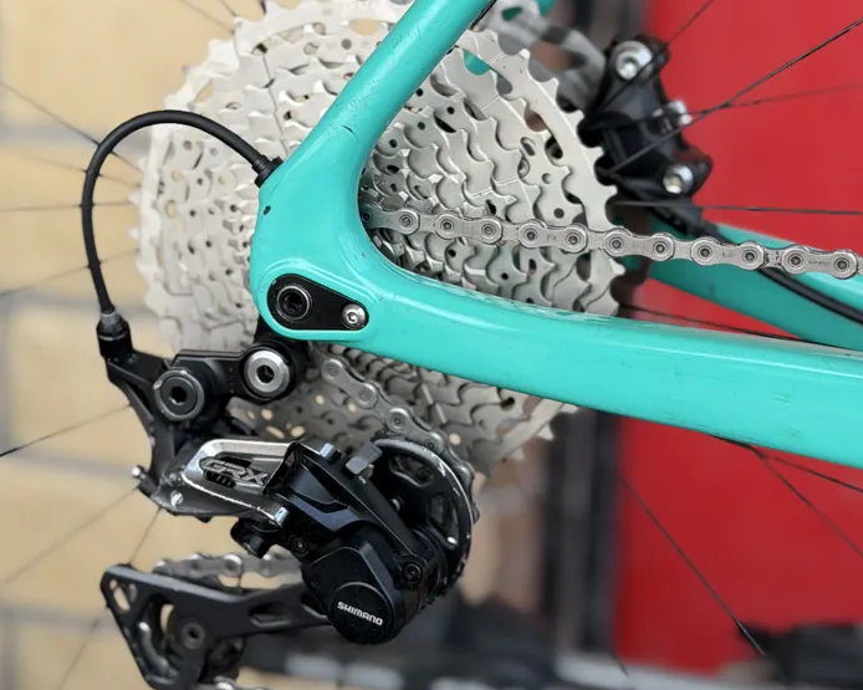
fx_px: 1839
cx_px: 389
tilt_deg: -15.4
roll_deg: -2.2
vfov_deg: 21.2
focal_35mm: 72
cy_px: 288
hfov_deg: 26.4
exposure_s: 1/1203
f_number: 1.78
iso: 64
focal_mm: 6.76
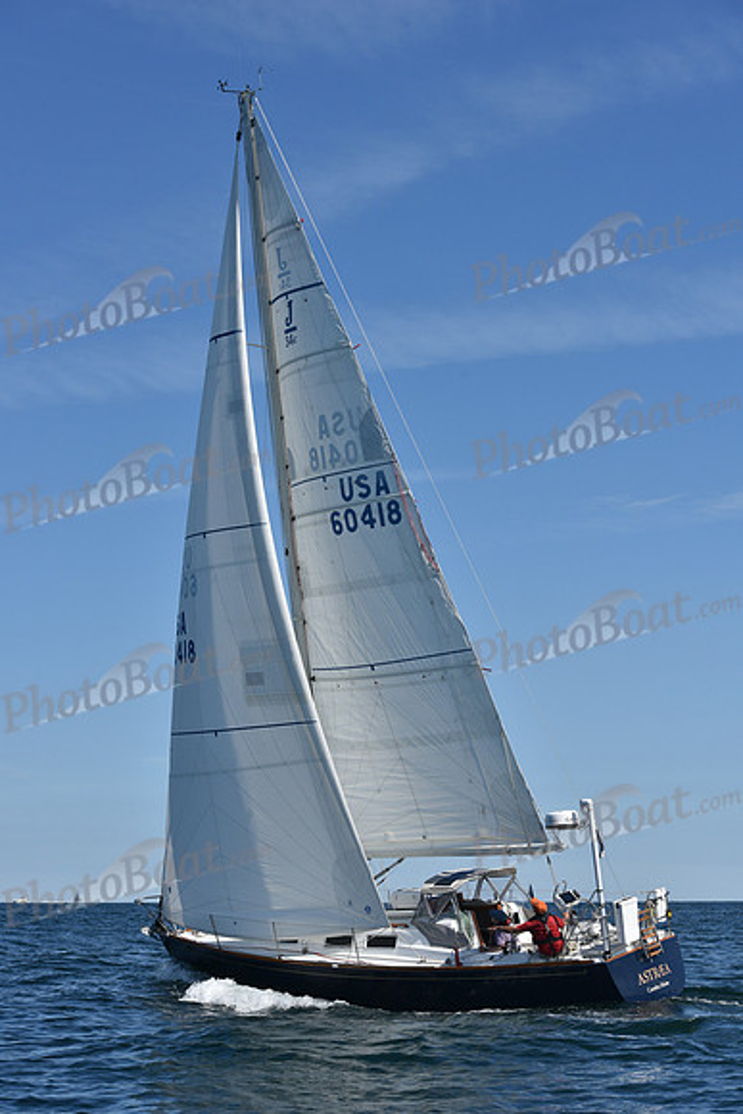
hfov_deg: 19.5
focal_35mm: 70
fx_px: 2166
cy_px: 557
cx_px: 372
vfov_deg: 28.8
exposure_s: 1/1250
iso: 250
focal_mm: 70
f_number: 9
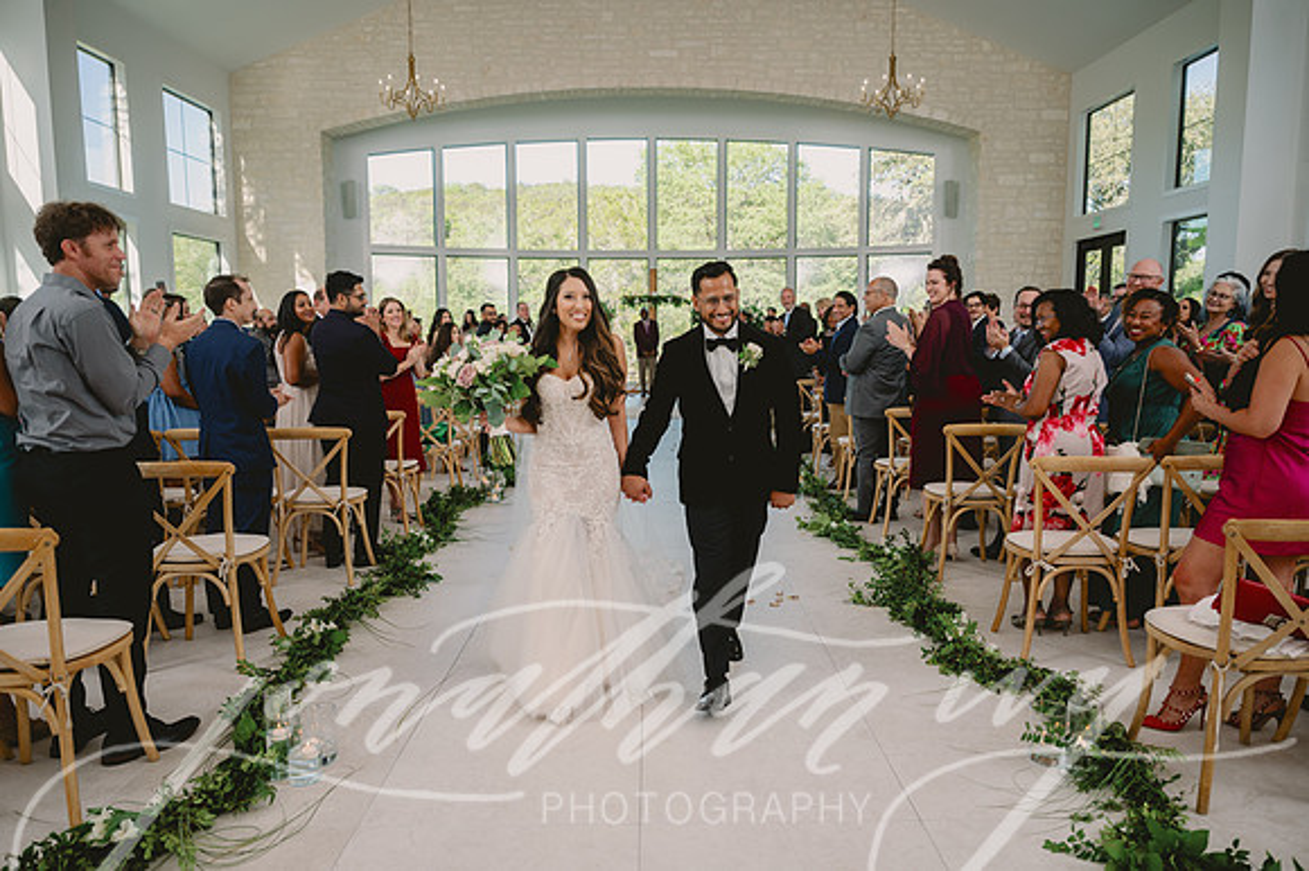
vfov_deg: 53.1
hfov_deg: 73.8
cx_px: 654
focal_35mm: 24
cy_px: 436
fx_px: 872
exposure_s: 1/200
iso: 125
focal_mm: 24
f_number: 2.8
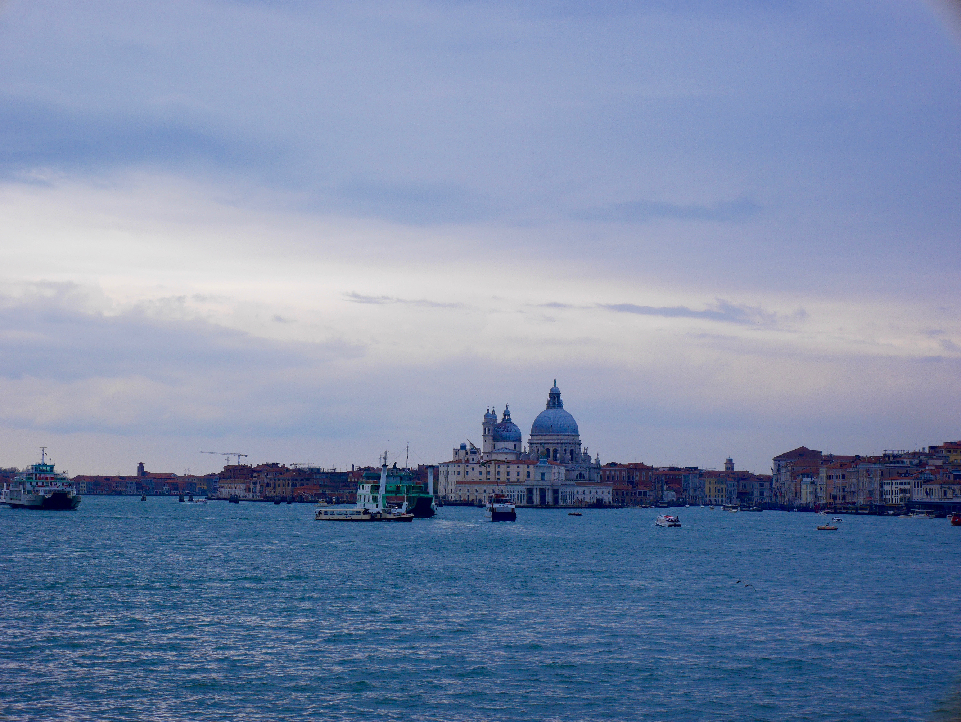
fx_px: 2333
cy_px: 361
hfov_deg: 23.3
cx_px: 480
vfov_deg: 17.6
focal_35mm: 84
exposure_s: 1/250
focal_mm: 42
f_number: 7.1
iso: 200
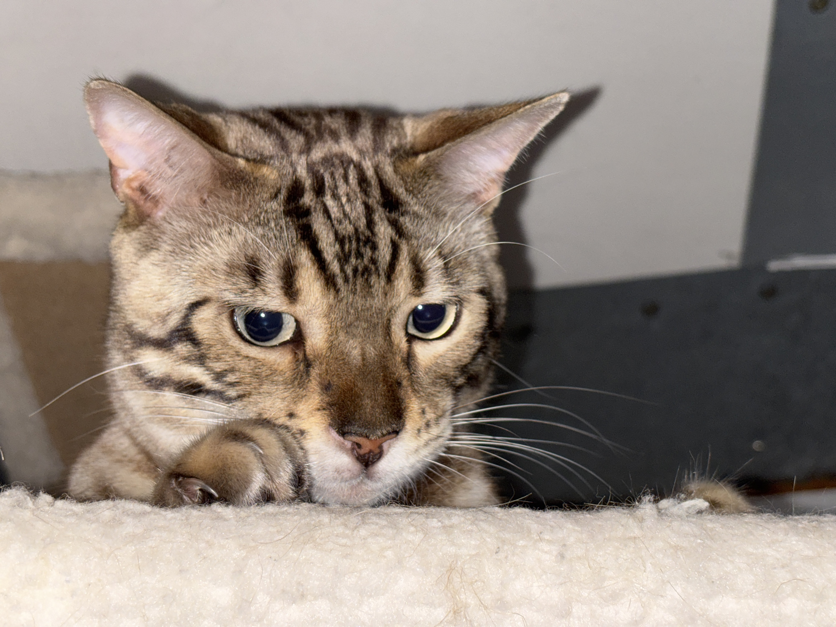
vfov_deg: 28.0
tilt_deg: +50.6
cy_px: 314
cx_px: 418
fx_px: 1256
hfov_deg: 36.8
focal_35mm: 52
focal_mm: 5.96
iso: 40
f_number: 1.6
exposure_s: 1/4
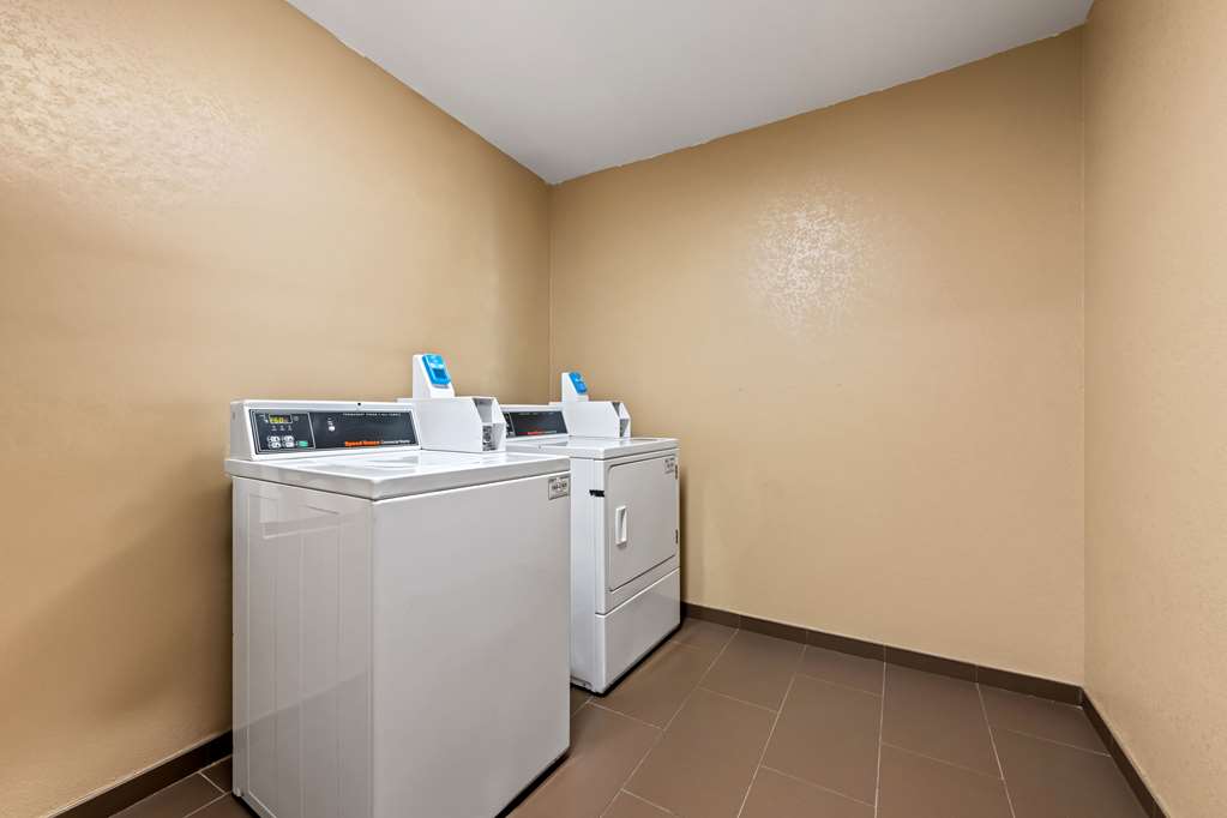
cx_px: 614
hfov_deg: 104.3
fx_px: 477
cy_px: 409
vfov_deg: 81.2
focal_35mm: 14
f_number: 8
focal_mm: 14
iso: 250
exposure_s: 1/3
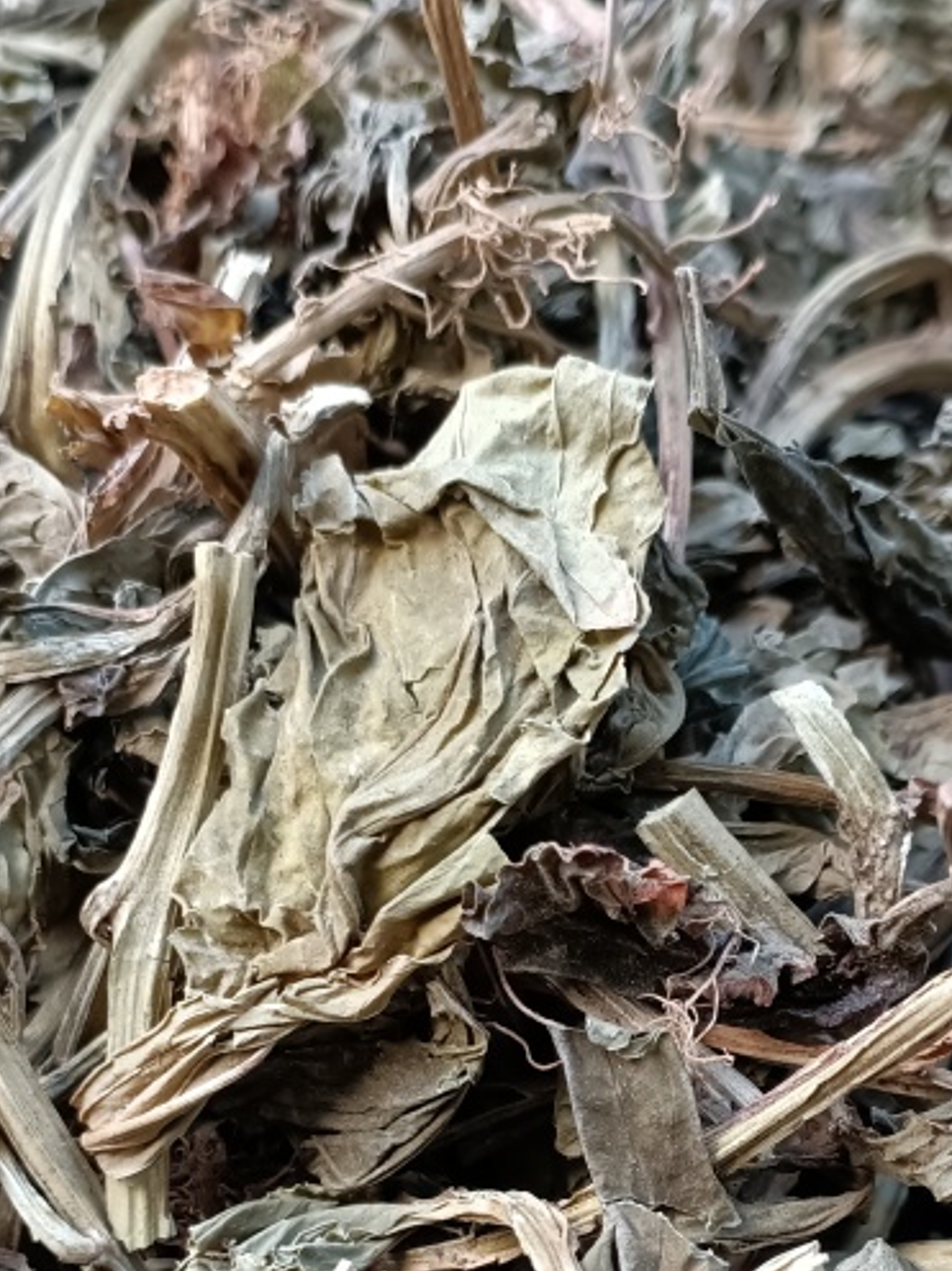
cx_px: 523
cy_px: 1059
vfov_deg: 33.1
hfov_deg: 26.1
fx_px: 2054
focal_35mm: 56
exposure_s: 1/50
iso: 319
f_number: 1.8
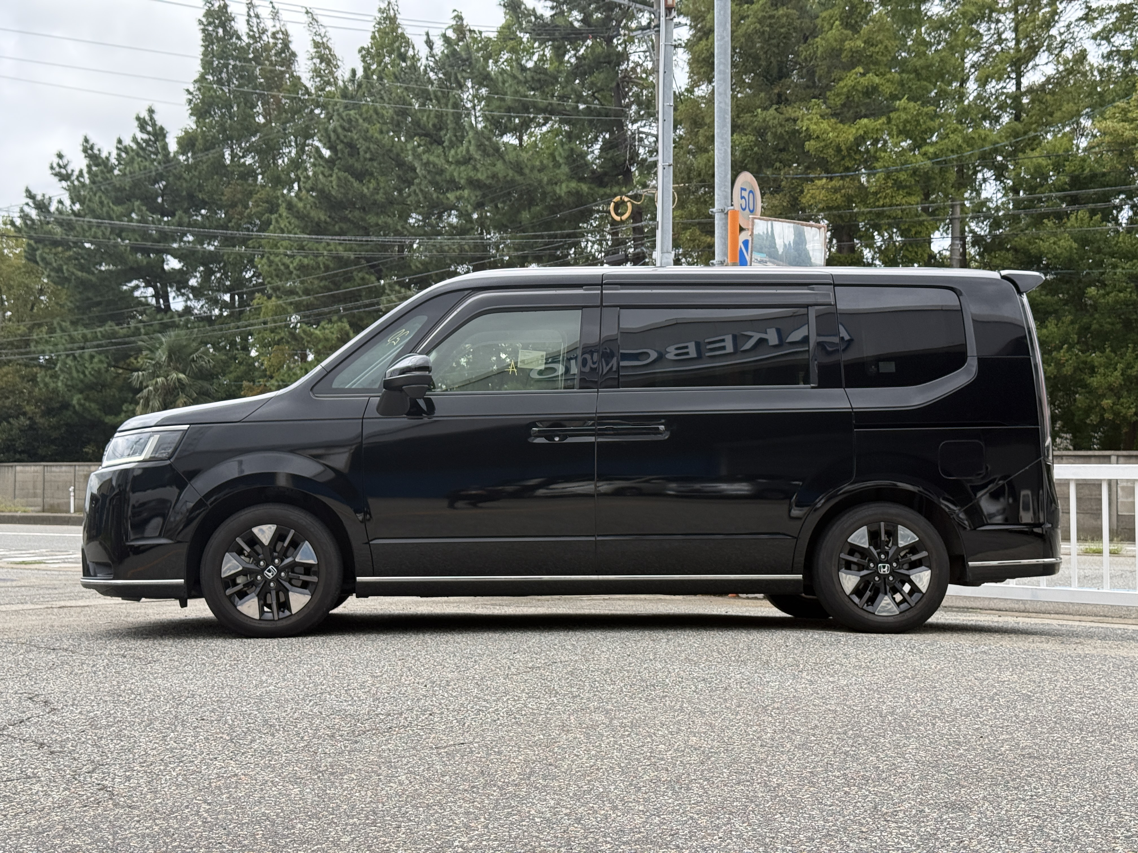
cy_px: 426
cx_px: 569
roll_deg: +0.2
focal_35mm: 48
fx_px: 1578
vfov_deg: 30.3
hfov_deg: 39.7
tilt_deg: +3.0
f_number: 1.78
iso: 64
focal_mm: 6.76
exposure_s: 1/1070
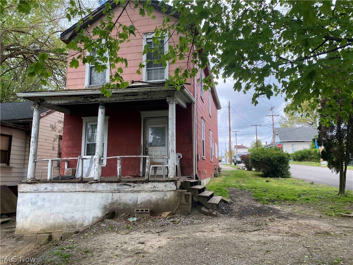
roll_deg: +0.3
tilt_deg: +11.0
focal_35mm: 26
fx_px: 265
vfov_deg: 53.1
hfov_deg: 67.3
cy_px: 132
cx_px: 176
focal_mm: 4.25
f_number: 1.8
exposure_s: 1/588
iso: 32
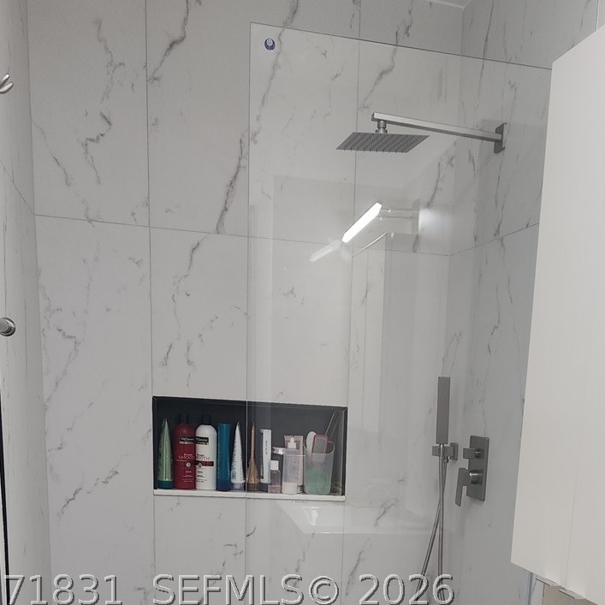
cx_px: 404
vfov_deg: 33.9
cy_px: 590
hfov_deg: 36.4
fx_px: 910
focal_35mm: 46
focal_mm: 6.4
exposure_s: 1/120
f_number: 1.8
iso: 125
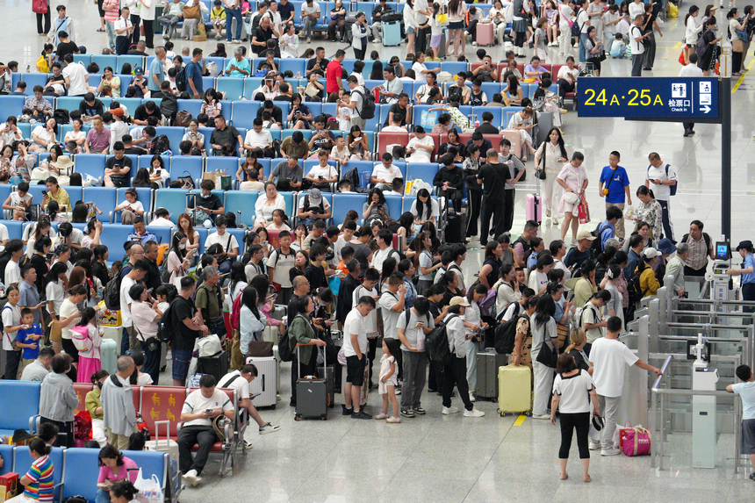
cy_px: 252
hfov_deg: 13.1
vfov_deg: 8.7
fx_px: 3292
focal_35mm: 157
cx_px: 378
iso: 8000
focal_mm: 157
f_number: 5.6
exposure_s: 1/500
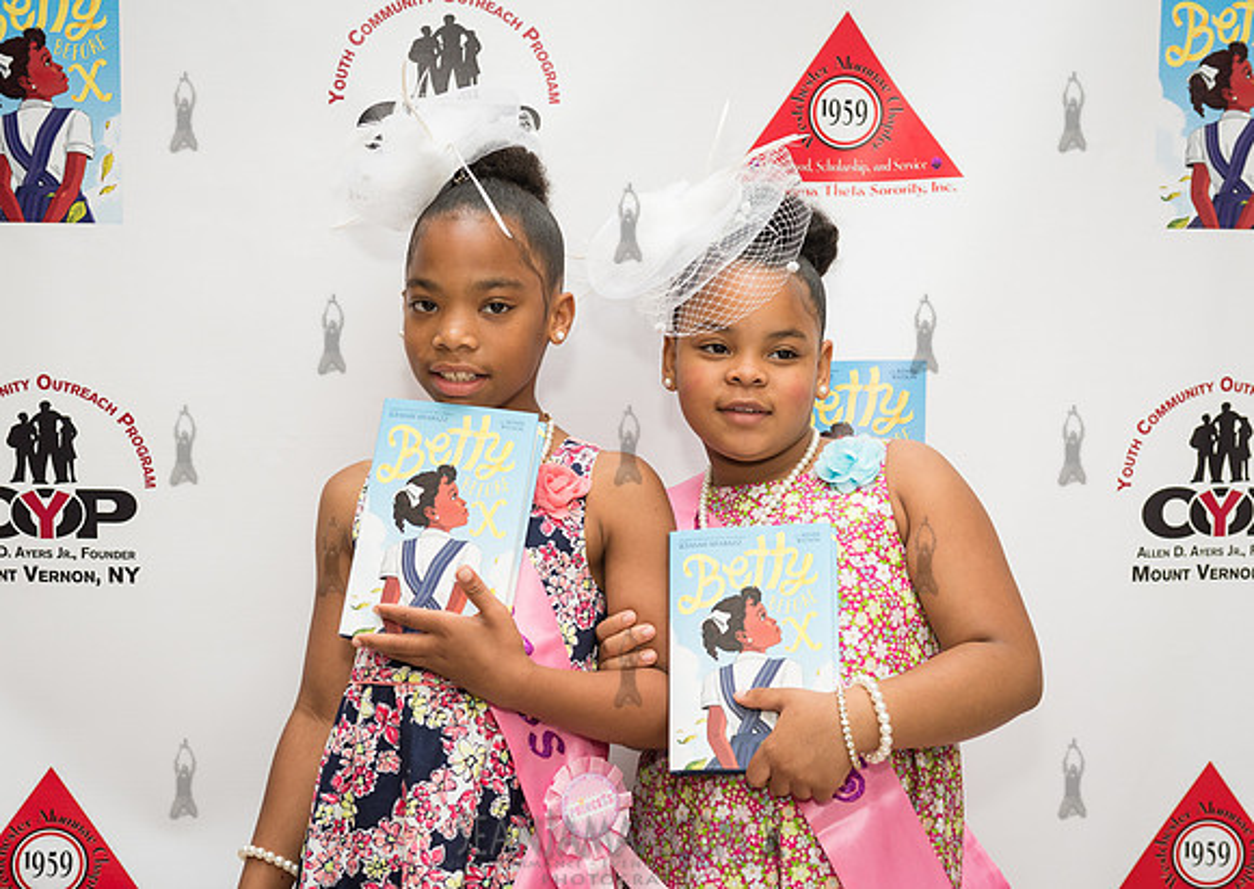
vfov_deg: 25.0
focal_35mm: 56
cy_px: 501
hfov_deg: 34.7
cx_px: 627
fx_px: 2007
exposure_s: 1/400
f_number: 4
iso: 640
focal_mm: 45
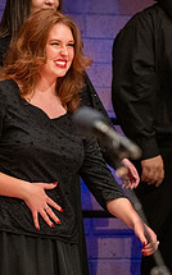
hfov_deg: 2.4
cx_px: 117
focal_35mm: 551
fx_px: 4141
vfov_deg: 3.8
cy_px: 126
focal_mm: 200
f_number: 2.8
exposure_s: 1/500
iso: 3200
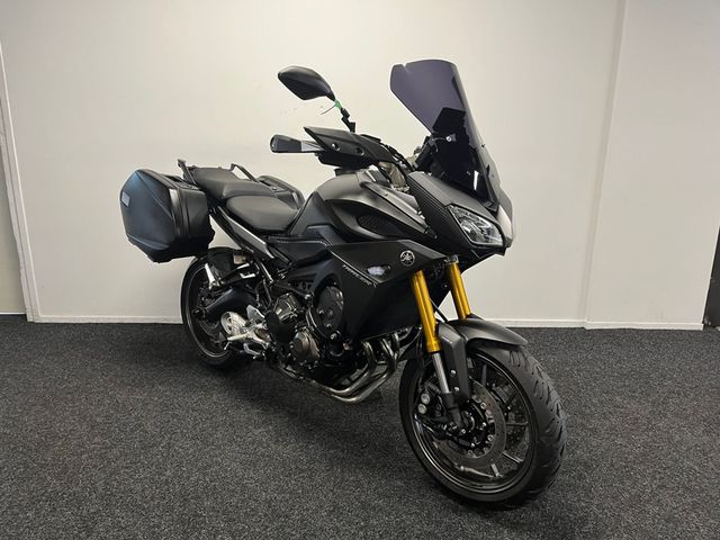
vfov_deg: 53.1
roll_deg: -0.1
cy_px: 270
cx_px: 360
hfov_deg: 67.3
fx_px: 541
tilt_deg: -15.5
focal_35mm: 26
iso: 100
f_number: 1.6
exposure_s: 1/50
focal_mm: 5.1
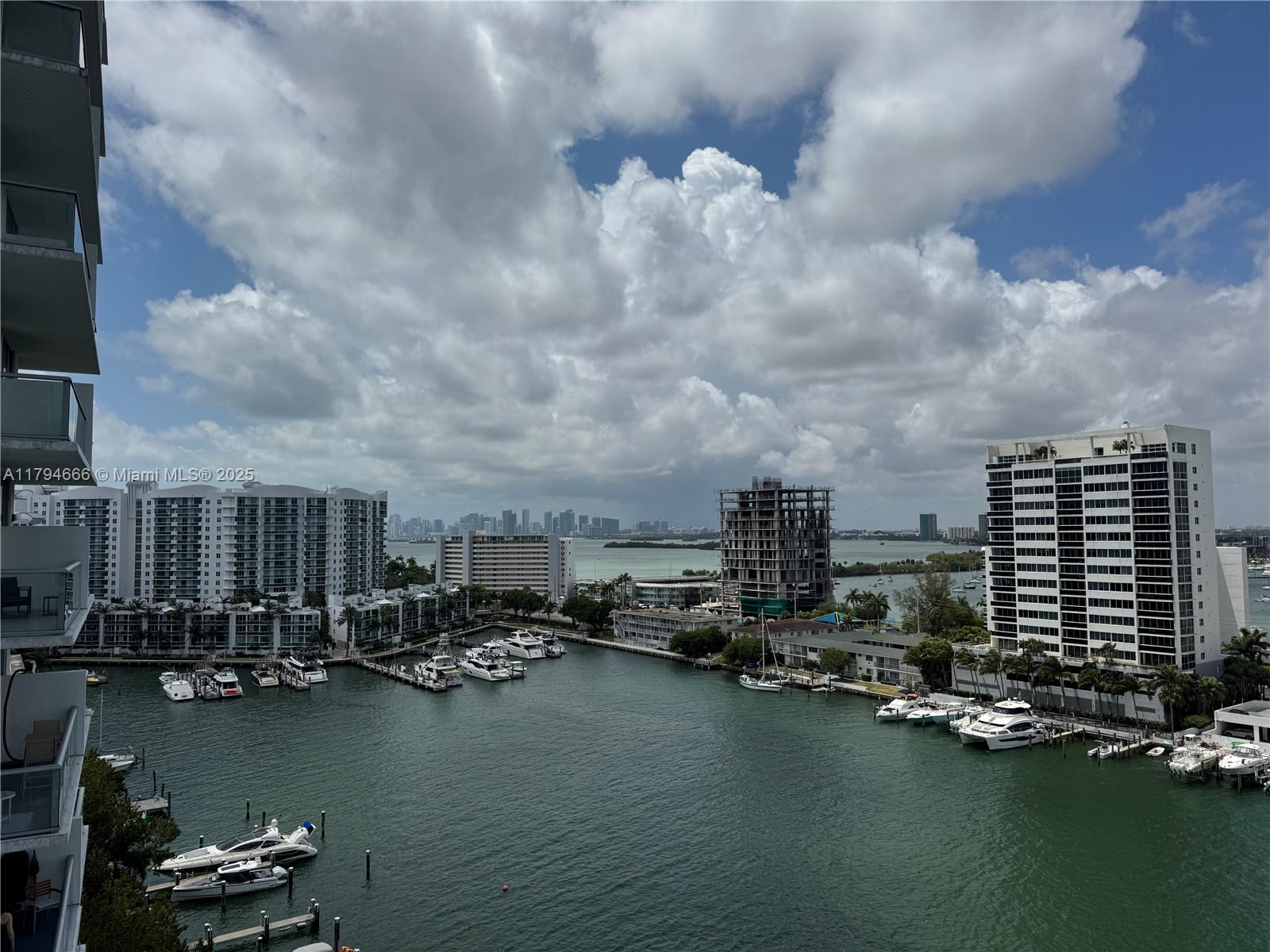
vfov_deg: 56.8
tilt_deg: +0.2
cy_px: 476
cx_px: 635
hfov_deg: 71.6
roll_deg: -1.7
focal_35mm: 24
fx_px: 881
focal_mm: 6.76
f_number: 1.78
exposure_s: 1/12346
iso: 64
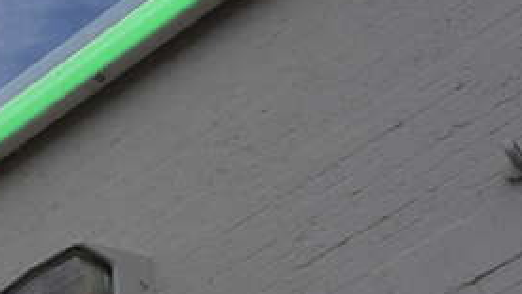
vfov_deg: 10.1
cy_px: 330
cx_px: -57
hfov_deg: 17.4
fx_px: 1648
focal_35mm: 119
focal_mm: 26
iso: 100
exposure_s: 1/320
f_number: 9
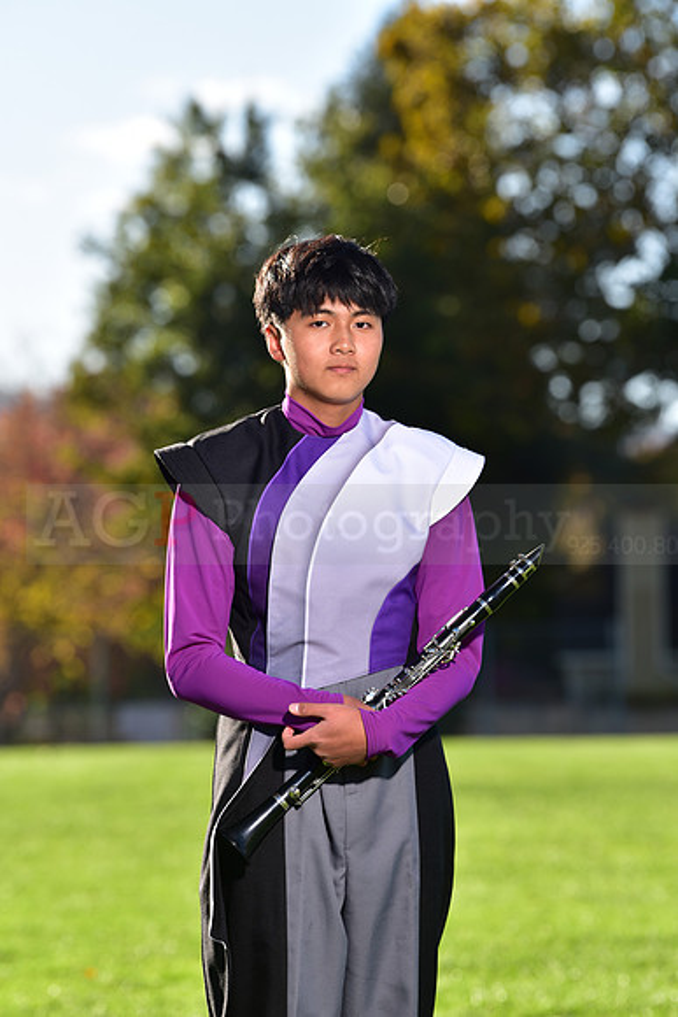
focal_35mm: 190
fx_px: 5364
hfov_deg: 7.2
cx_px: 339
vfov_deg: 10.8
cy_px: 508
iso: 80
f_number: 5.6
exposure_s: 1/250
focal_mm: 190
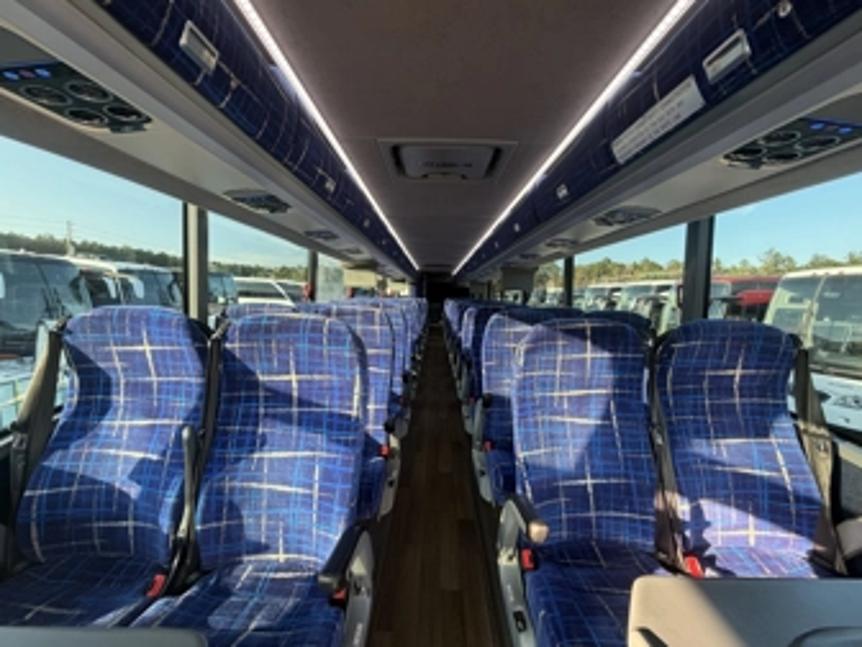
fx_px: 374
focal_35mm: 15
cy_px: 336
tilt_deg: -3.9
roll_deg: -1.5
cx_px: 431
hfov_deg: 98.2
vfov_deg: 81.7
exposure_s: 1/121
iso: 160
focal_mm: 2.22
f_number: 2.2
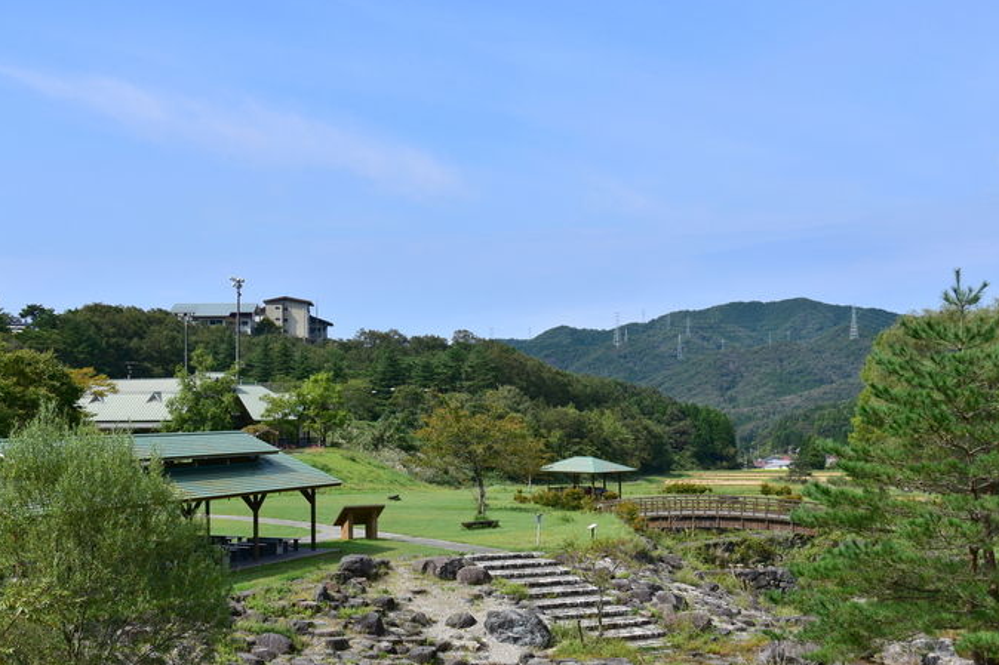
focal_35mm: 53
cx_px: 432
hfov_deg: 37.7
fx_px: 1459
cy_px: 396
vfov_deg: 25.6
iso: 100
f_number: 10
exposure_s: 1/250
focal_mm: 29
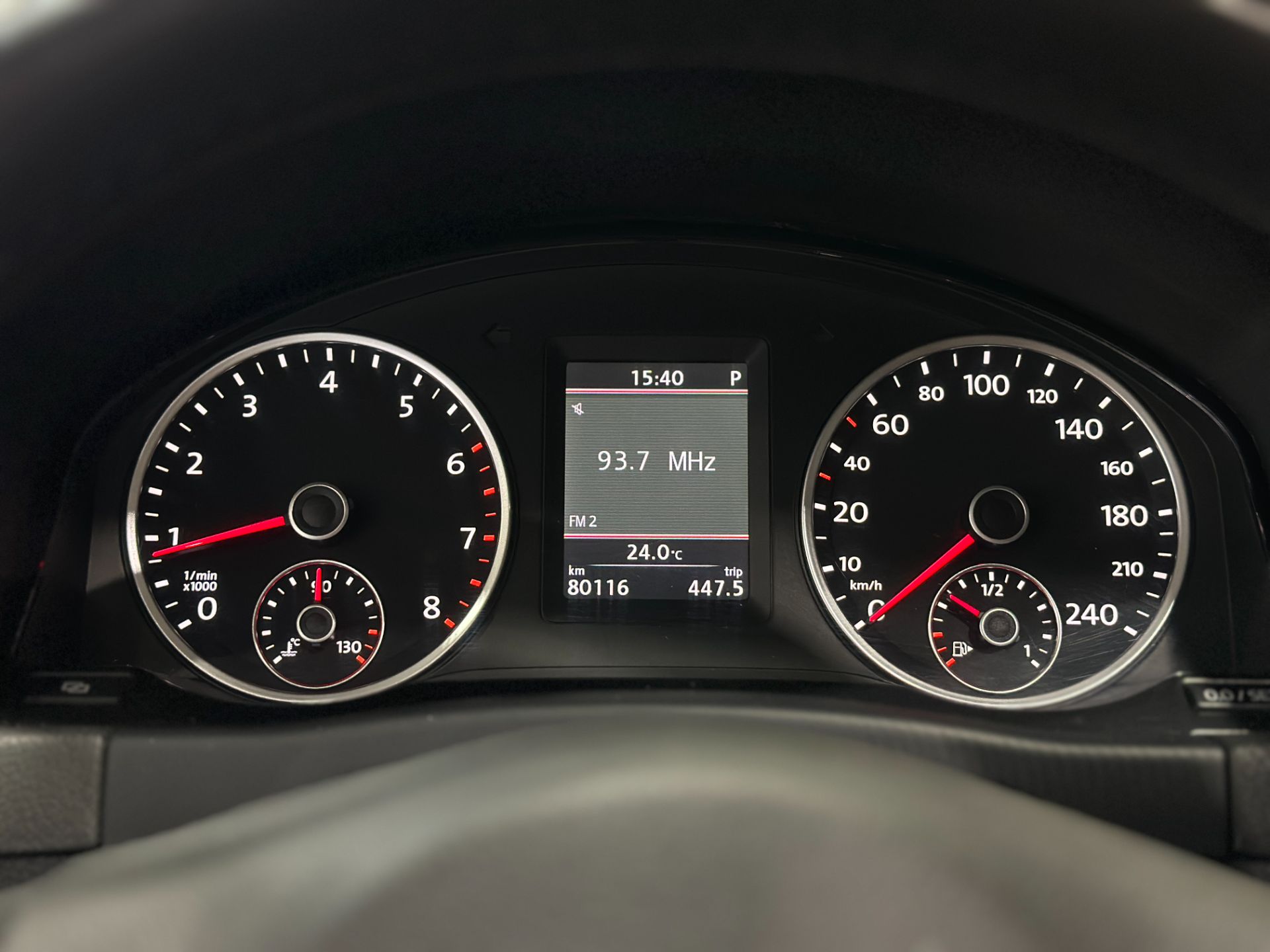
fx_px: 1761
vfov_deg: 30.3
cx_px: 635
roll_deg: +0.4
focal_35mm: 48
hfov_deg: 39.7
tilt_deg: -17.5
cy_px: 476
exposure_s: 1/30
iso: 320
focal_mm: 6.86
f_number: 1.78
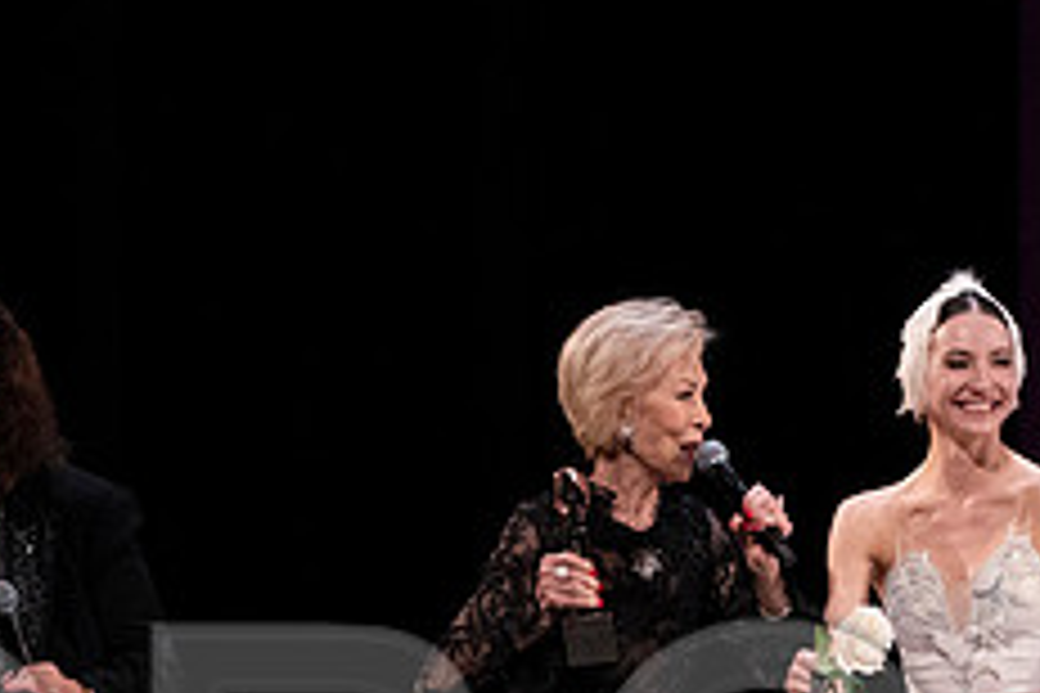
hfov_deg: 2.4
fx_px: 24351
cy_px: 839
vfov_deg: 1.6
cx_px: 734
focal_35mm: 843
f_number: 11
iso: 12800
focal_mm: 336
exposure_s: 1/320
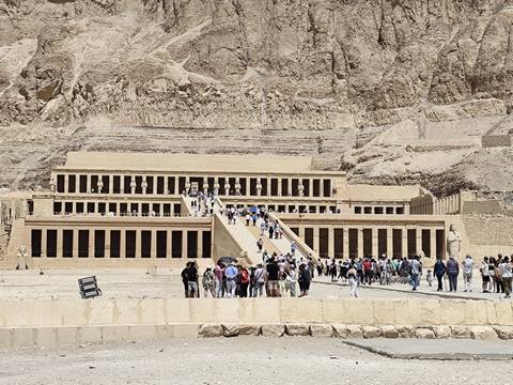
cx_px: 256
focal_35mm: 74
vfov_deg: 19.9
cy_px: 192
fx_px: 1097
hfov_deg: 26.3
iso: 50
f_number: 1.65
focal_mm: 6.19
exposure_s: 1/1508
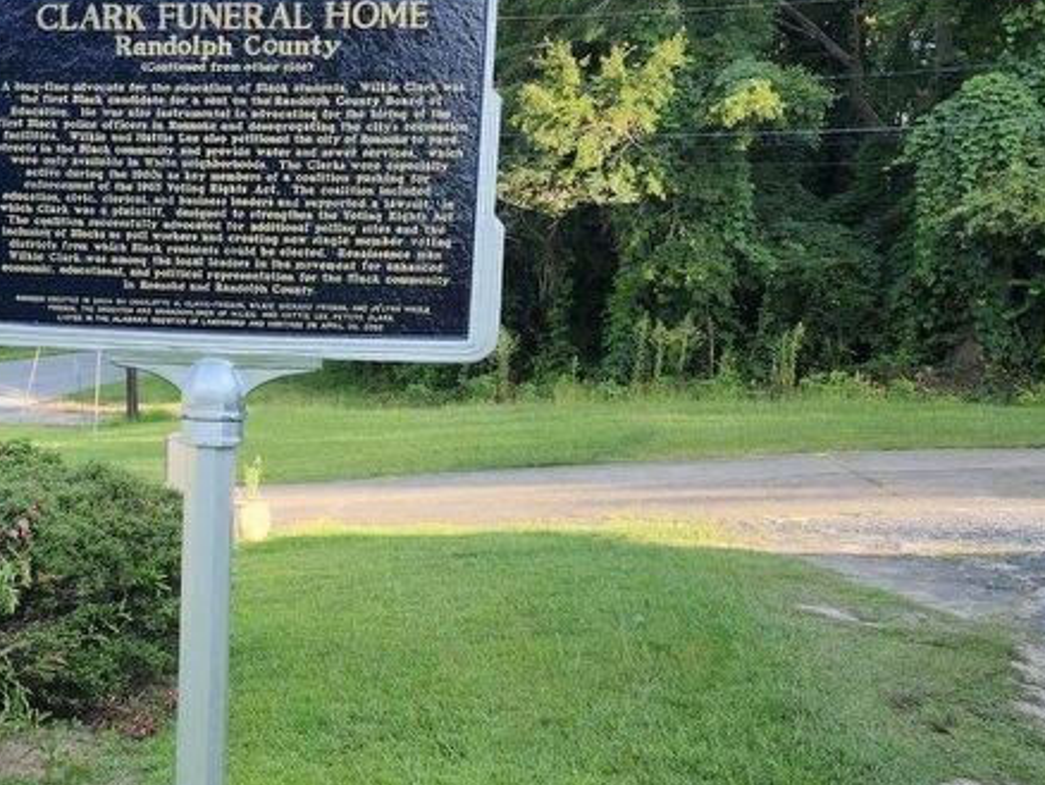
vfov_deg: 34.3
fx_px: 1269
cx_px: 191
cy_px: 451
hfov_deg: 42.5
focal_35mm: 42
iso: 25
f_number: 1.8
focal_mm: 5.54
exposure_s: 1/244
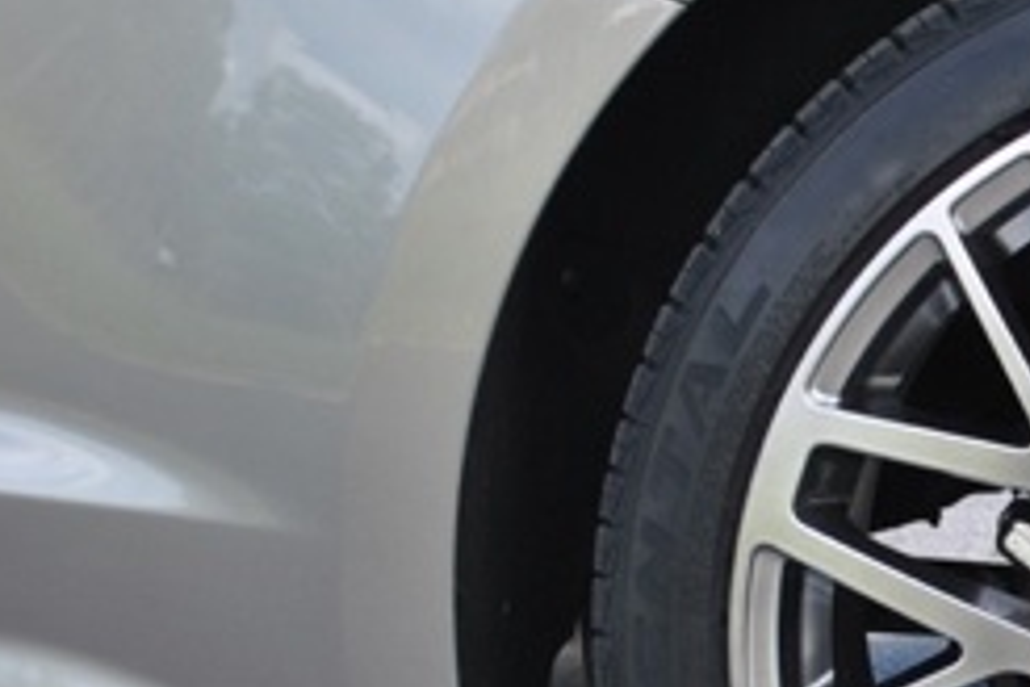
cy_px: 635
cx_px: 1327
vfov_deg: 11.1
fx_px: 3519
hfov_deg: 15.8
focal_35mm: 123
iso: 100
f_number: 5.6
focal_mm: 28
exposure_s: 1/125
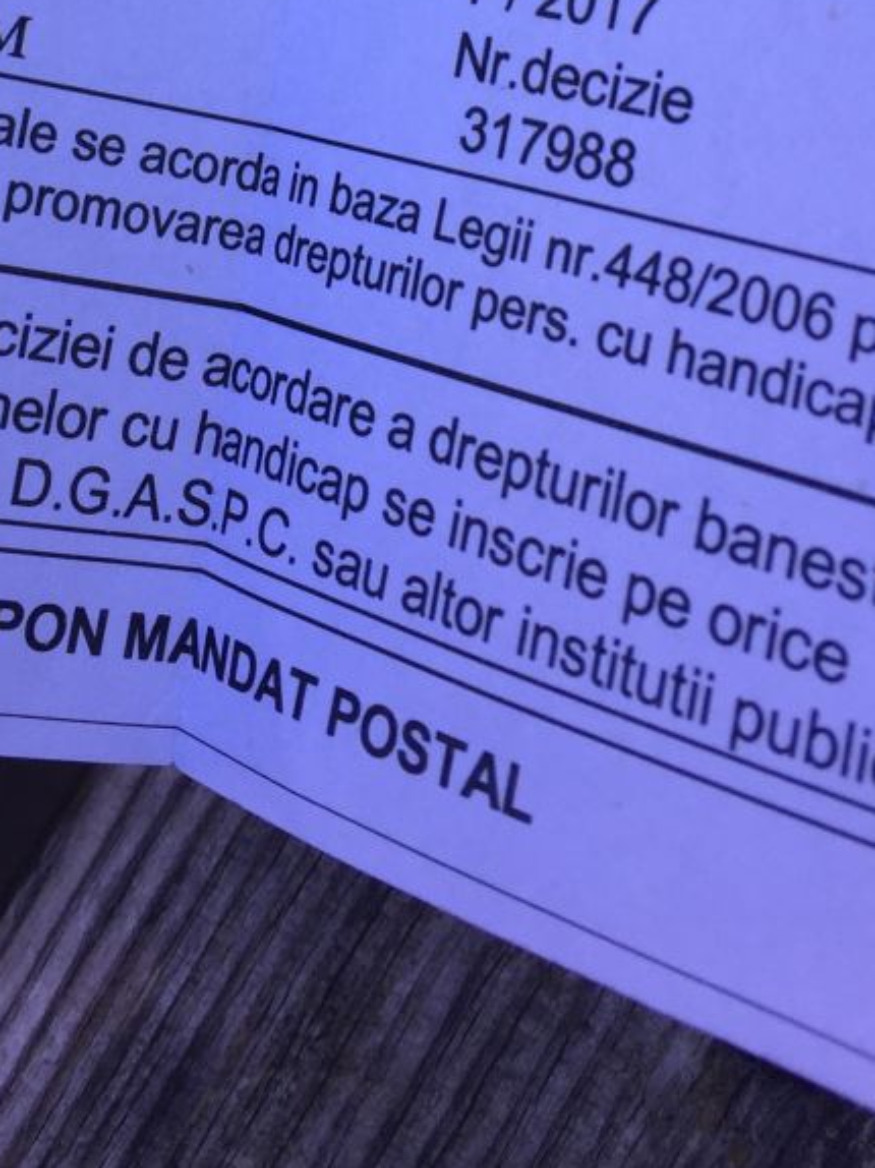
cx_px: 305
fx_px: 2327
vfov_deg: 25.5
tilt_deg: -83.1
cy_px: -202
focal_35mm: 69
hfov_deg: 21.2
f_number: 2.2
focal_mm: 4.15
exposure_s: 1/293
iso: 32
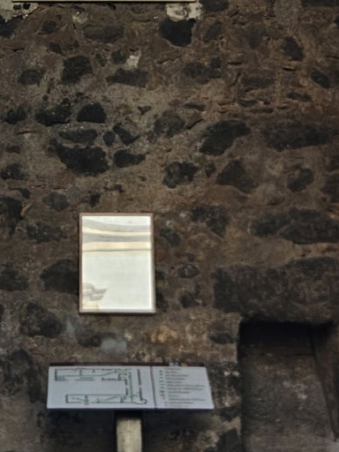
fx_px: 1502
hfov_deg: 12.8
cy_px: -132
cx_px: 19
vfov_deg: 16.2
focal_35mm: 115
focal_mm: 5.4
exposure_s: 1/120
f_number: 1.8
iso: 32
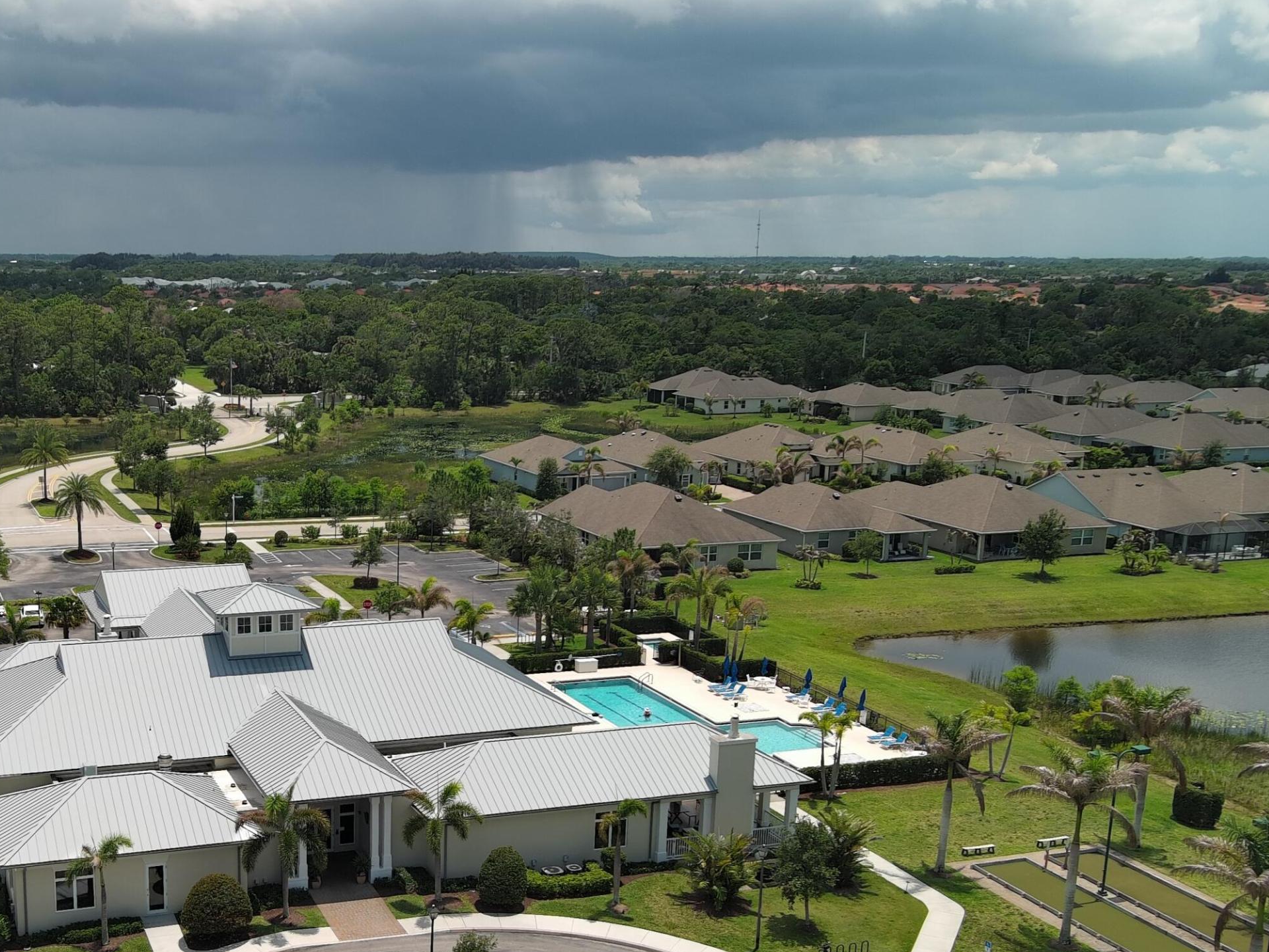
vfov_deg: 34.1
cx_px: 352
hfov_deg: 43.7
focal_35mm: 42
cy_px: 628
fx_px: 1540
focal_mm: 10.6
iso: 100
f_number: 2.8
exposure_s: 1/1010
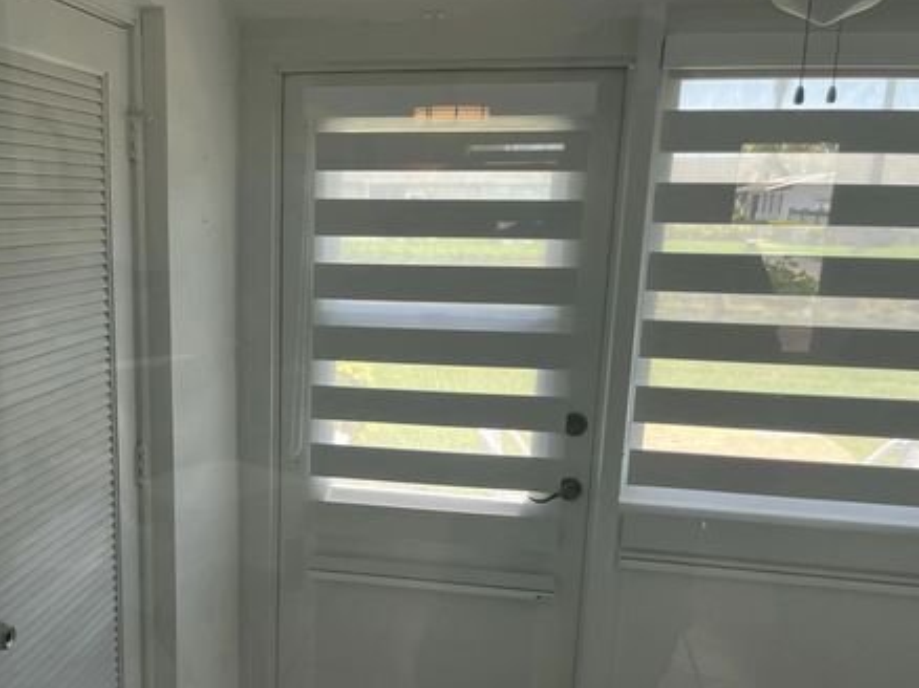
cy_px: 455
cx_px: 285
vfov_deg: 37.3
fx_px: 1008
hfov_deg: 47.9
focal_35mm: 38
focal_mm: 5.1
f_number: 1.6
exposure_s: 1/120
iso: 125
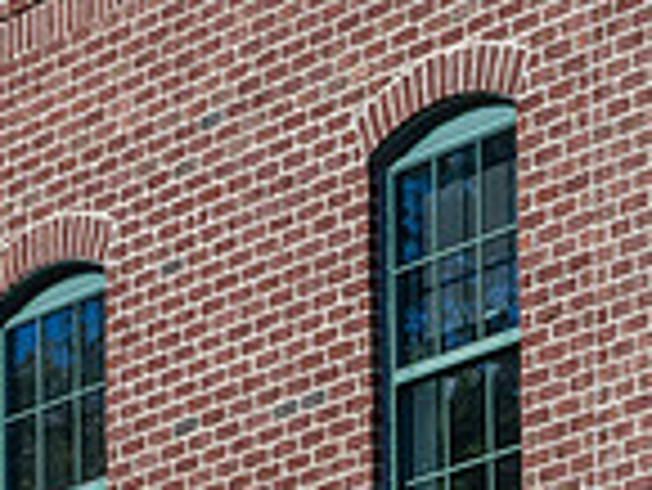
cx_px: 91
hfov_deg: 5.6
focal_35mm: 355
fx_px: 6692
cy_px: 822
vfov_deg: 4.2
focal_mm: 75
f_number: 16
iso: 400
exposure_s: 1/500
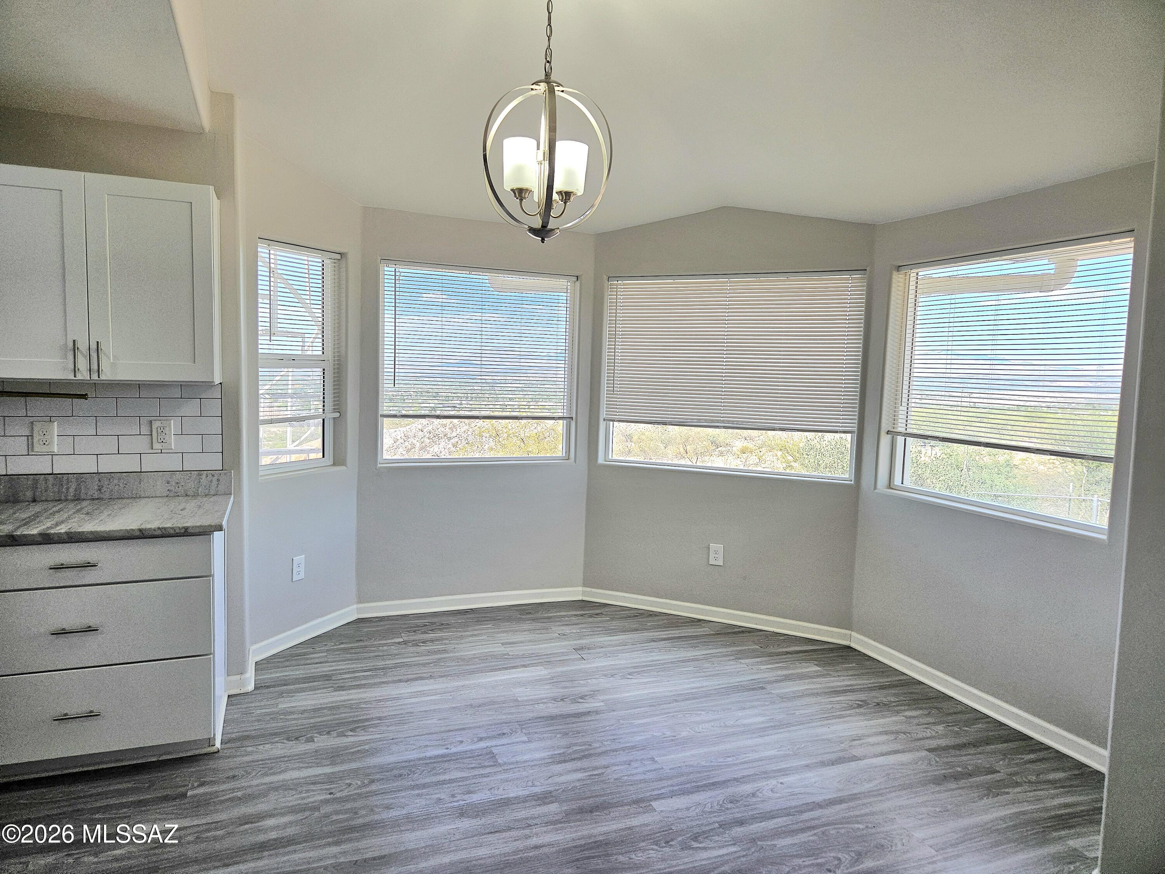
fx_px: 774
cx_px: 582
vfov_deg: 58.9
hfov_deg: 73.9
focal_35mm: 23
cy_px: 437
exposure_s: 1/400
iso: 50
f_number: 1.8
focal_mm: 5.4
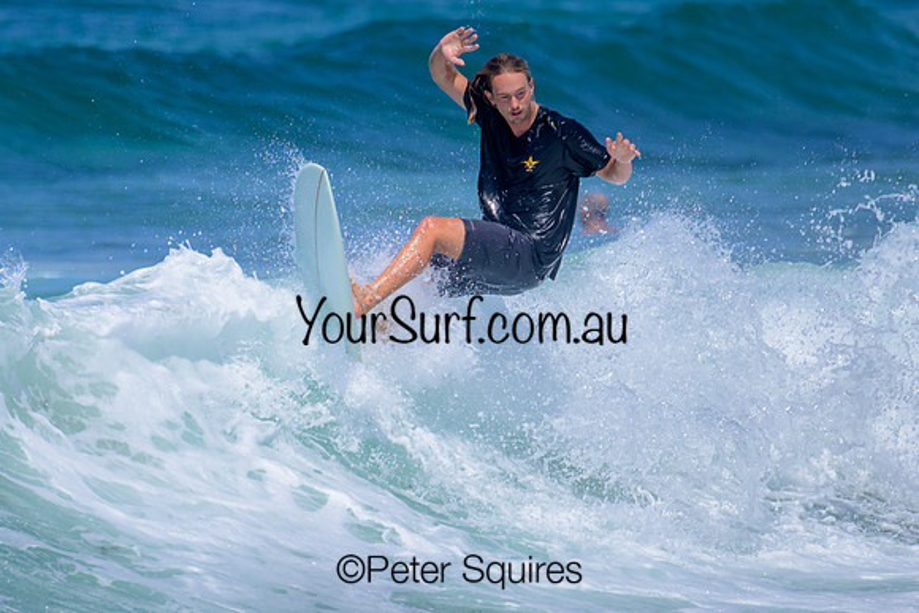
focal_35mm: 1088
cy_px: 363
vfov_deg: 1.3
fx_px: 27780
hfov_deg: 1.9
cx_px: 402
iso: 640
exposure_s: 1/2000
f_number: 11
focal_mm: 800
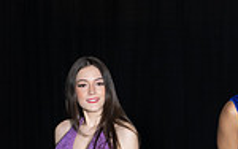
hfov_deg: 6.6
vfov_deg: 4.1
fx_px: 2077
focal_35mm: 320
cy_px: 331
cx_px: 160
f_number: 5.6
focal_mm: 105
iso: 1250
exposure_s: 1/160
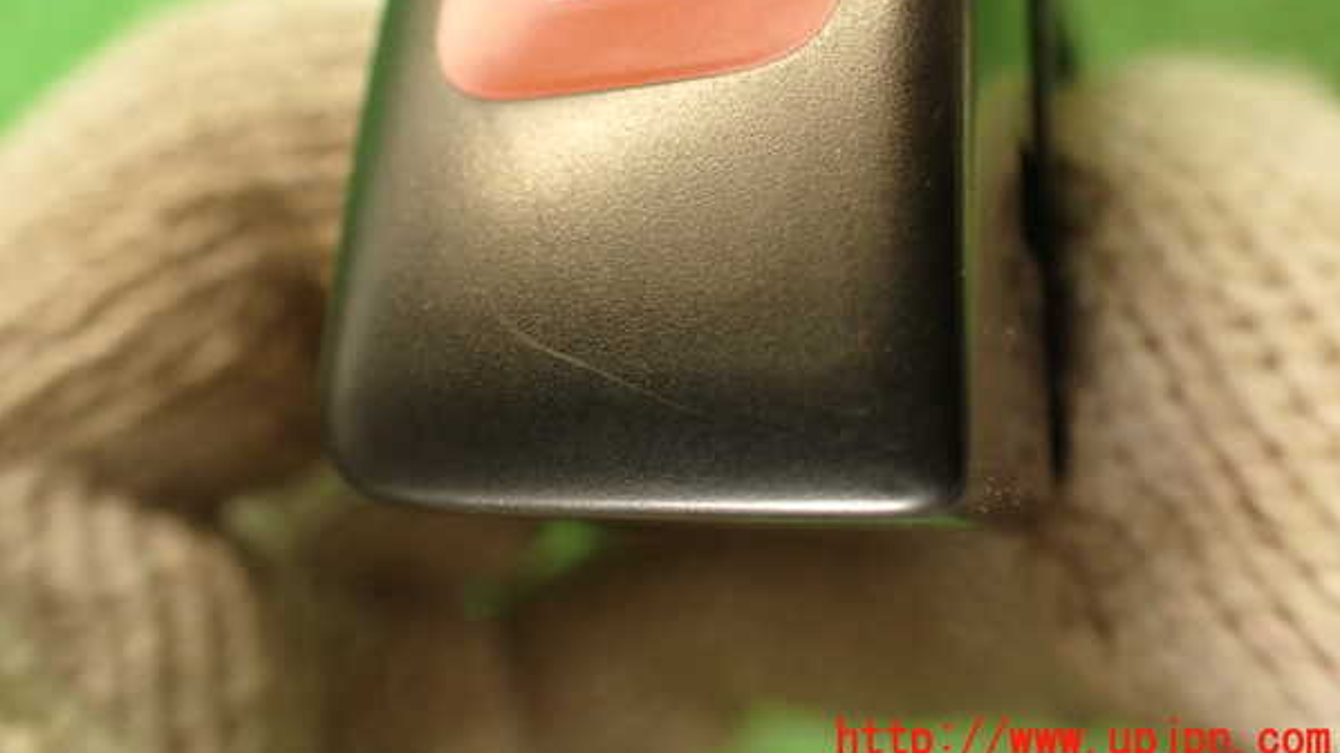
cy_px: 264
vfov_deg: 33.5
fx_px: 1243
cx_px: 670
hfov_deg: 56.6
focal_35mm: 35
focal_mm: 5.79
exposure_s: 1/30
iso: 200
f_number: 2.4
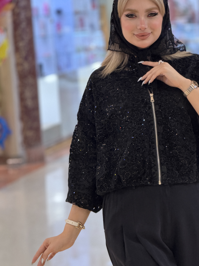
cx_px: 140
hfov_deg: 10.1
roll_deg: +2.9
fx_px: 1127
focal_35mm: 147
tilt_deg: -7.6
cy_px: 150
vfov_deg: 13.4
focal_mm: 16.89
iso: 320
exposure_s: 1/50
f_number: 2.8
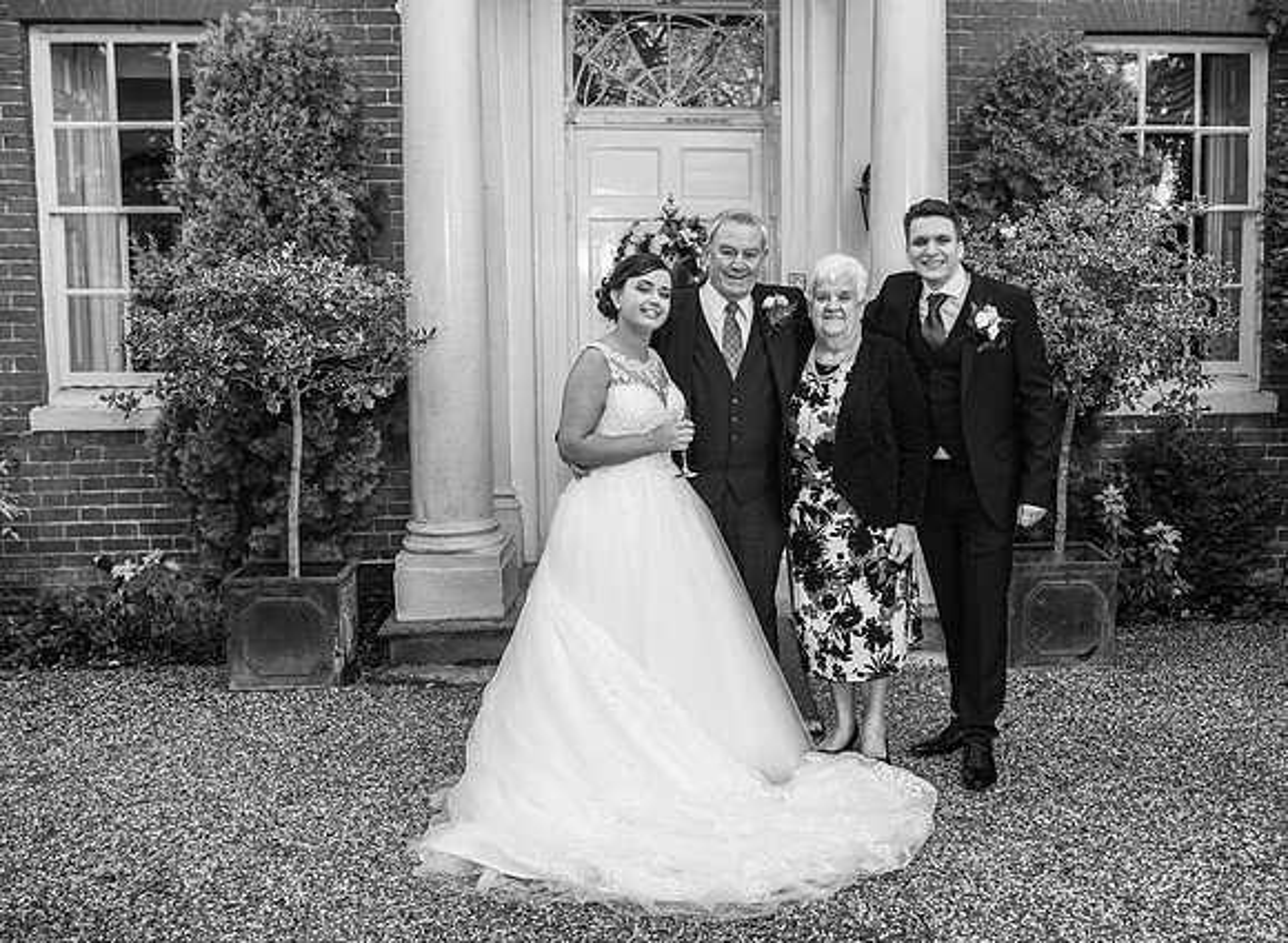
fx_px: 1500
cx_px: 769
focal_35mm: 41
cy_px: 432
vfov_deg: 34.9
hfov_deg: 46.2
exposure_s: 1/160
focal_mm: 35
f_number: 3.5
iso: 250
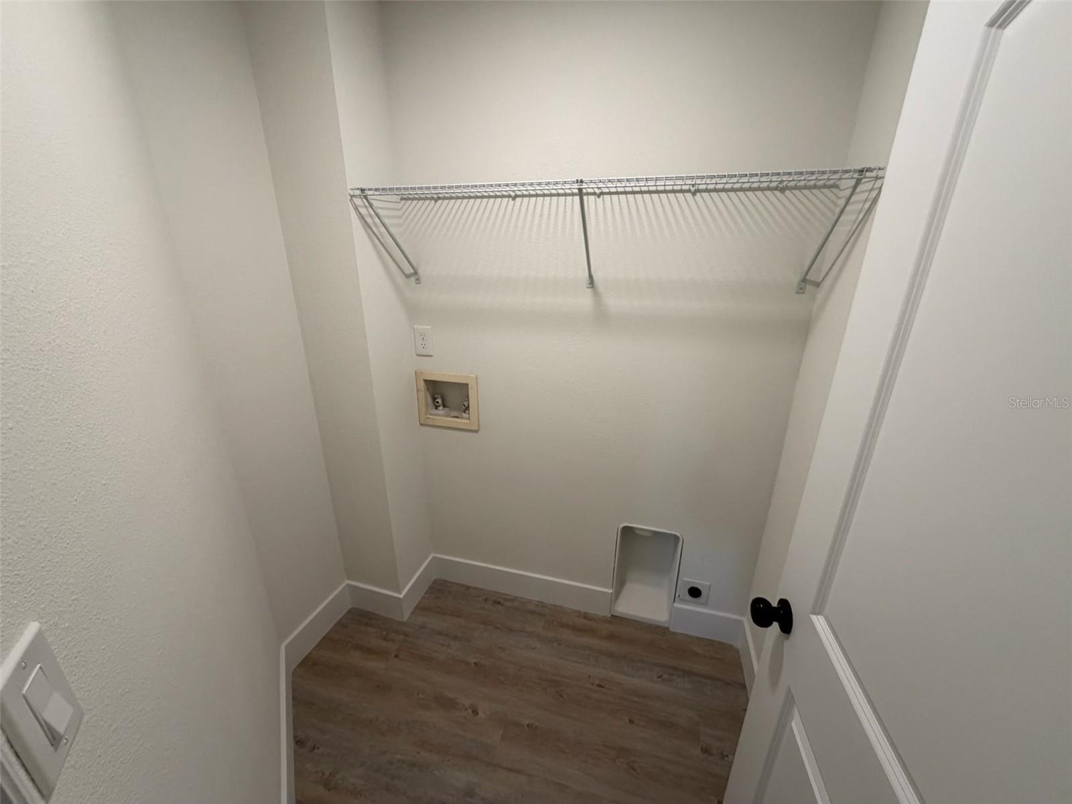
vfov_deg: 85.7
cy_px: 402
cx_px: 536
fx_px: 434
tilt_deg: -20.5
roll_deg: -1.4
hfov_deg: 102.1
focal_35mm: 14
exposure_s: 1/120
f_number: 2.2
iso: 200
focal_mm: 2.22
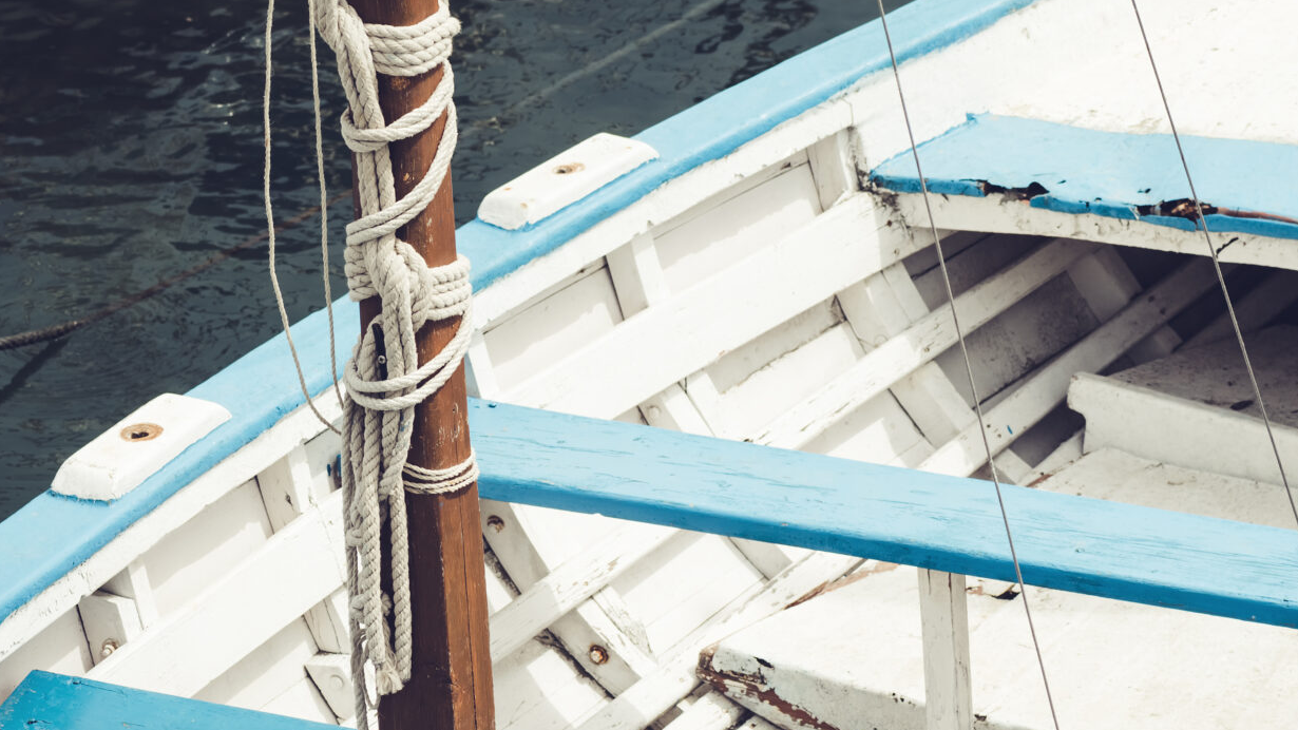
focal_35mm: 229
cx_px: 858
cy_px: 398
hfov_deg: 9.4
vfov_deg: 5.3
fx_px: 7882
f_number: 8
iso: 200
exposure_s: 1/500
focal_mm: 105
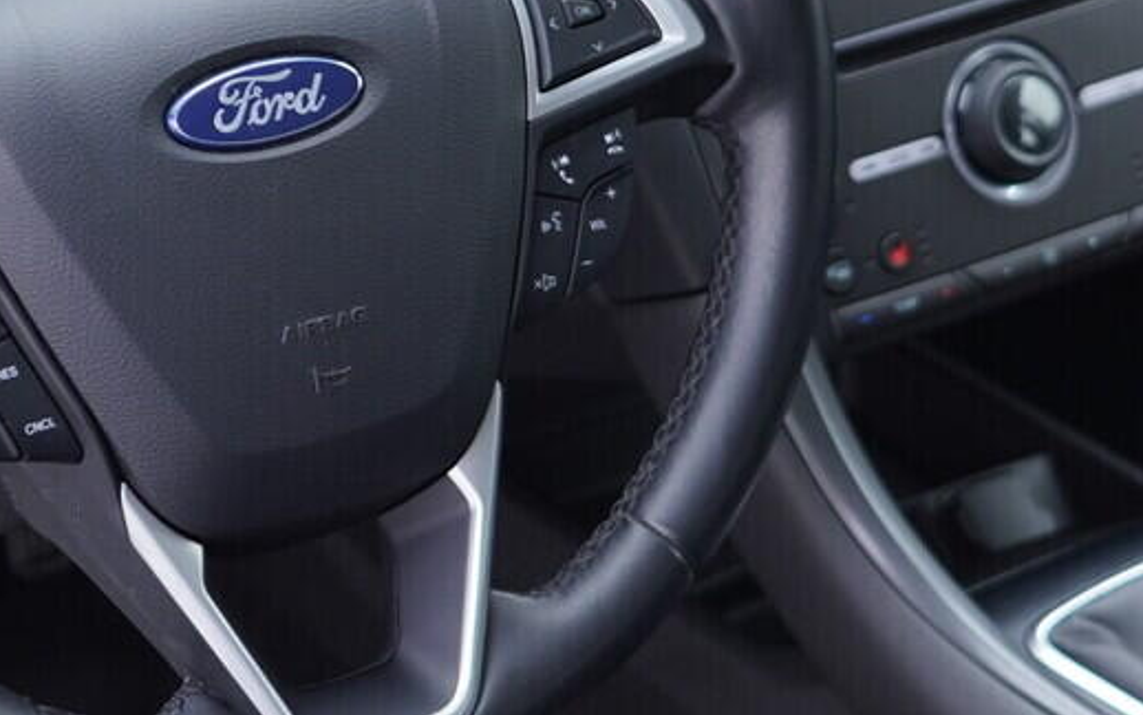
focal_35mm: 102
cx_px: 227
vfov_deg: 12.8
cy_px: 221
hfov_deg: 20.2
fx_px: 3178
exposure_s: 1/40
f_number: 2.8
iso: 200
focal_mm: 24
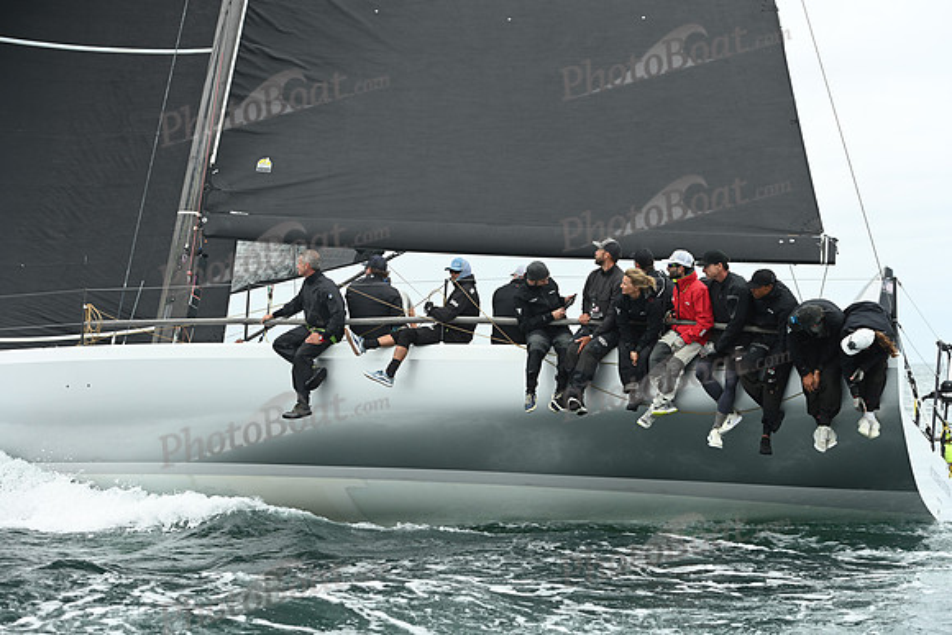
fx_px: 1851
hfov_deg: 28.8
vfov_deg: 19.5
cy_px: 318
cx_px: 476
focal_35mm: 70
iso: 400
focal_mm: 70
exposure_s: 1/800
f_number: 6.3
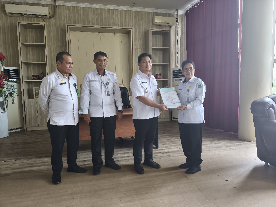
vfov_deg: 58.9
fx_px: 183
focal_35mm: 23
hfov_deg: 73.9
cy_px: 104
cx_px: 138
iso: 2000
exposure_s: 1/25
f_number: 1.65
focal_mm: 6.18
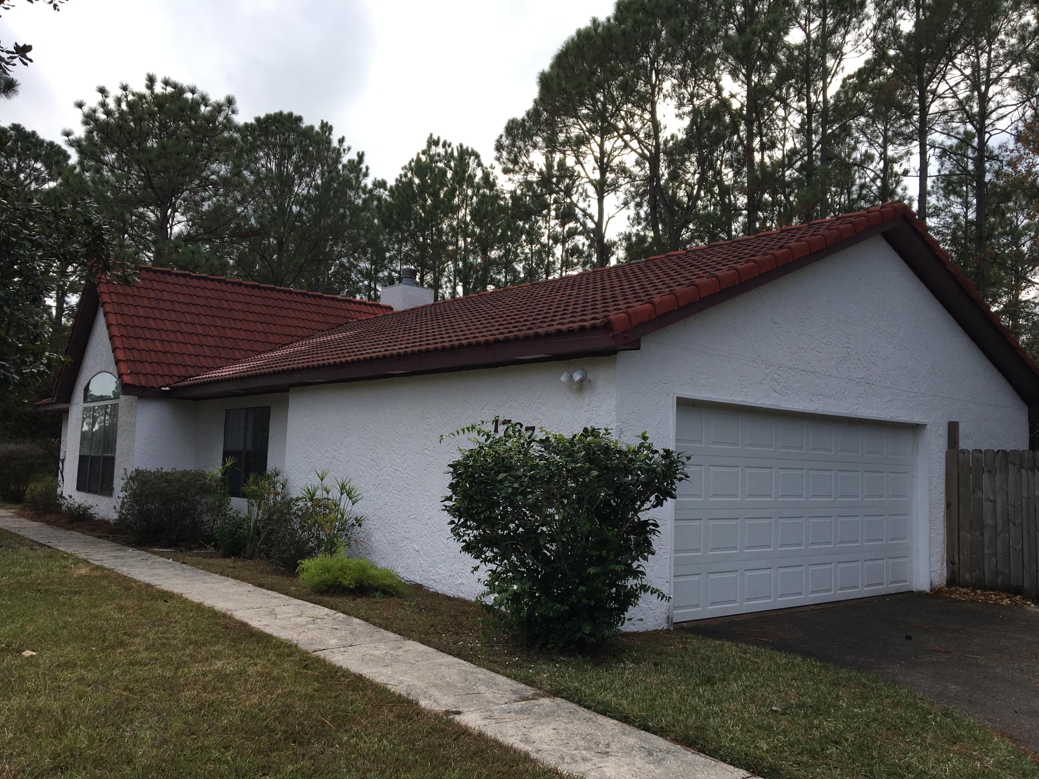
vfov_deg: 48.2
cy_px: 390
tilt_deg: +4.4
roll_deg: -1.2
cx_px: 520
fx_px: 870
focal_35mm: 29
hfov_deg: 61.7
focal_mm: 4.15
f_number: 2.2
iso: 25
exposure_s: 1/793
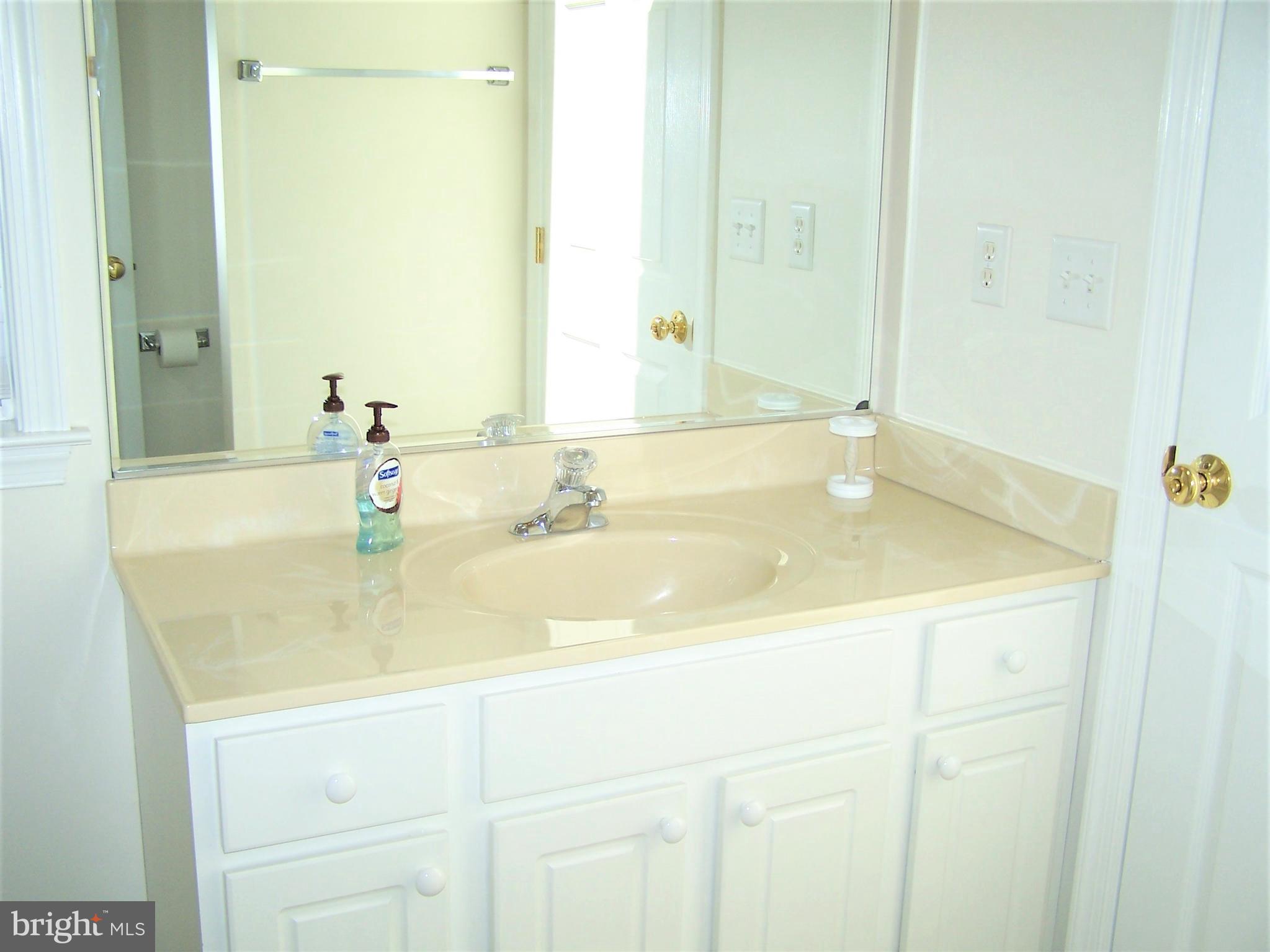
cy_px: 476
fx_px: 1394
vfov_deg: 37.7
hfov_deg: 49.0
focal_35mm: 38
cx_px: 635
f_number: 2.8
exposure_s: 1/350
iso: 80
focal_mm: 6.3
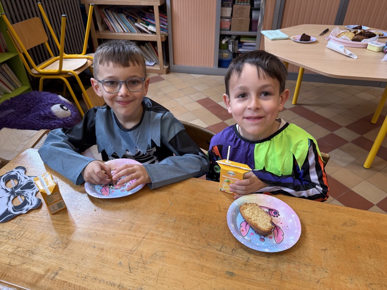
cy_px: 145
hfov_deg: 71.6
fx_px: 268
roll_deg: +0.7
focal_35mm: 24
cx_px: 194
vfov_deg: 56.8
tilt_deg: -34.9
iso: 125
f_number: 1.78
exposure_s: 1/100
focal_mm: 6.76
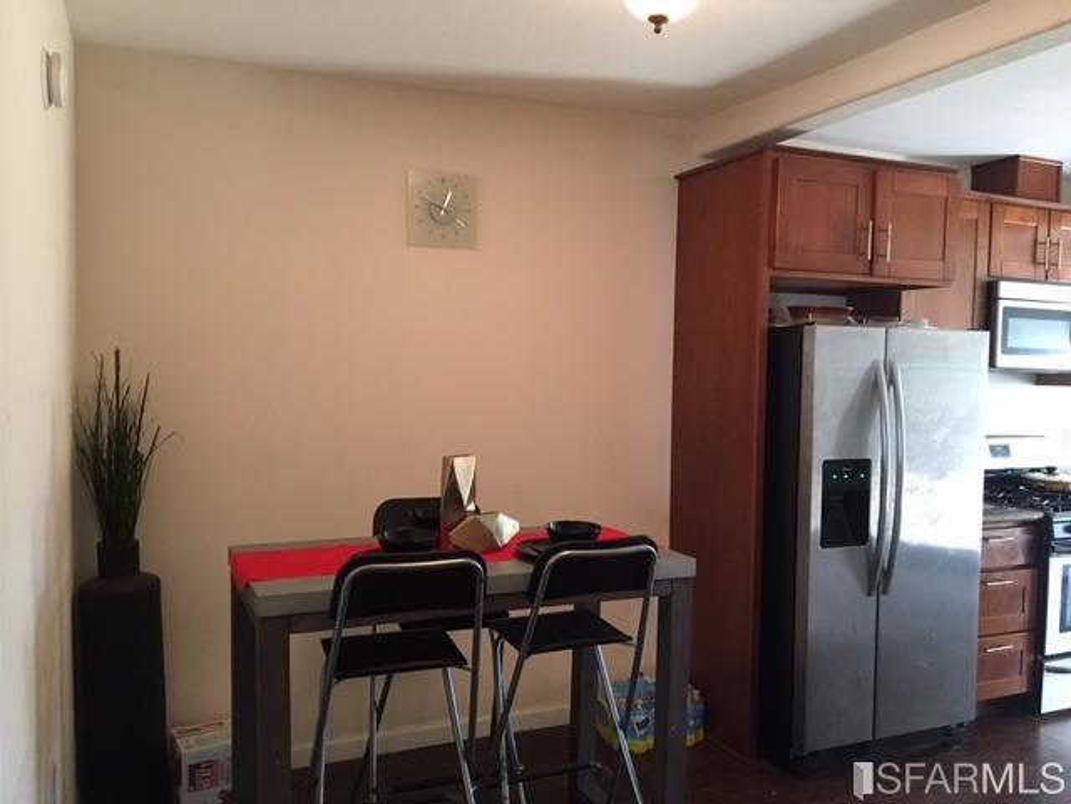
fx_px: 897
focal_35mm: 29
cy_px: 402
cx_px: 536
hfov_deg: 61.7
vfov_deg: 48.2
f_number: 2.2
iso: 200
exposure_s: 1/17
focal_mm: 4.15
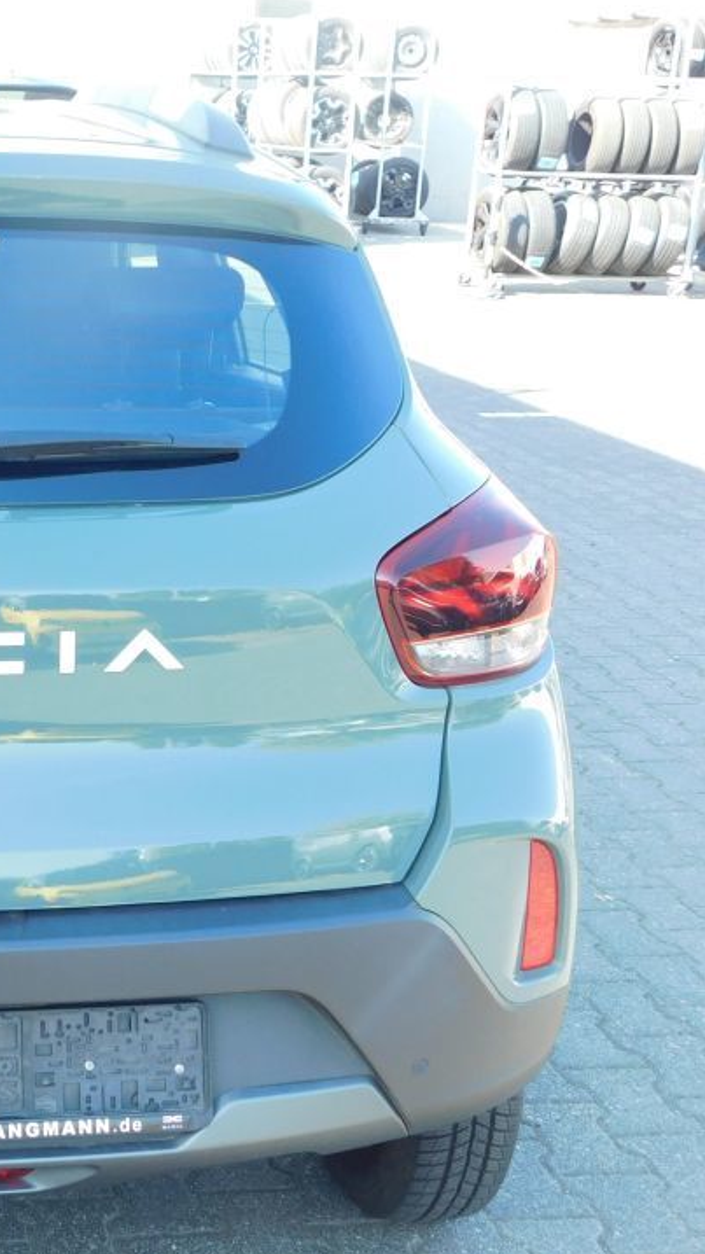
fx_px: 1862
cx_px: -75
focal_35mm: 56
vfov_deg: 37.2
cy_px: 635
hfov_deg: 20.4
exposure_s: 1/100
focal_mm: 6.3
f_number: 3.5
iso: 125
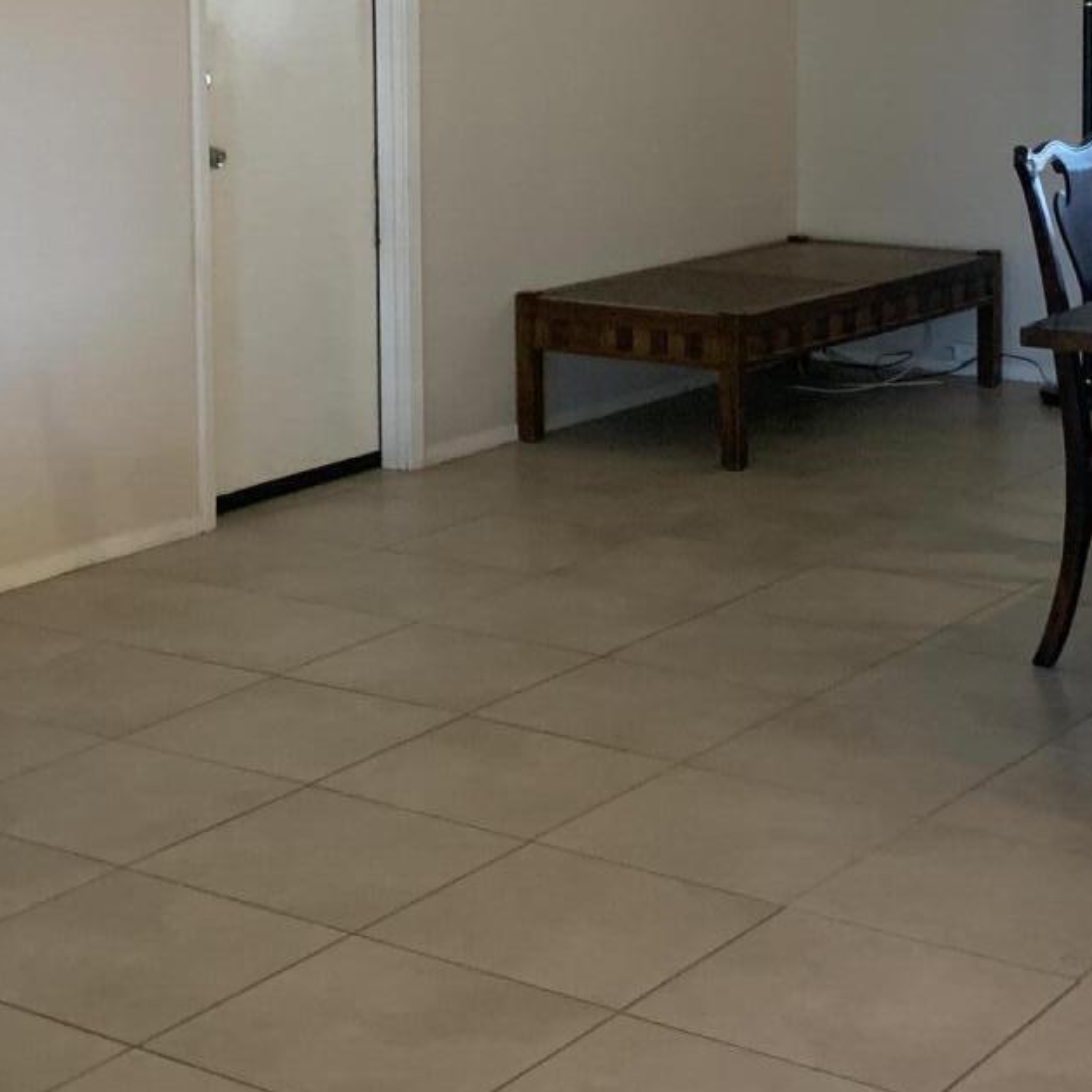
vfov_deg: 23.2
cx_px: 425
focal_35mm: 73
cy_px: 149
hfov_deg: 23.6
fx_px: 2605
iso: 320
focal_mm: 4.25
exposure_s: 1/60
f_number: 1.8
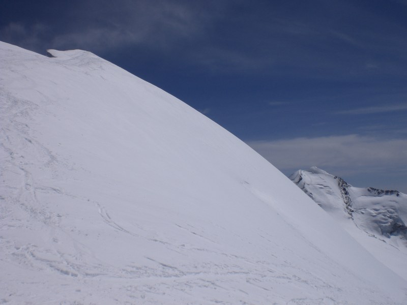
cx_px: 204
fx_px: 447
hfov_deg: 49.0
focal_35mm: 38
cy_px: 152
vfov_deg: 37.7
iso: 50
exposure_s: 1/2000
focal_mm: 6.3
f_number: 4.4
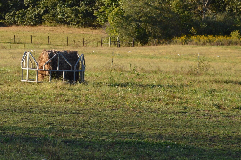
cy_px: -7
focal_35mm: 134
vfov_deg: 10.1
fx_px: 896
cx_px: -18
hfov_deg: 15.0
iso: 100
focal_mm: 40
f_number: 6.3
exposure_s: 1/160
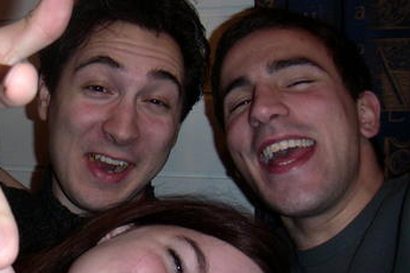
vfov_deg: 23.4
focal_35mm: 58
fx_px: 661
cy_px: 127
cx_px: 103
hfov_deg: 33.8
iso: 160
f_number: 2.8
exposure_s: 1/50
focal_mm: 5.7
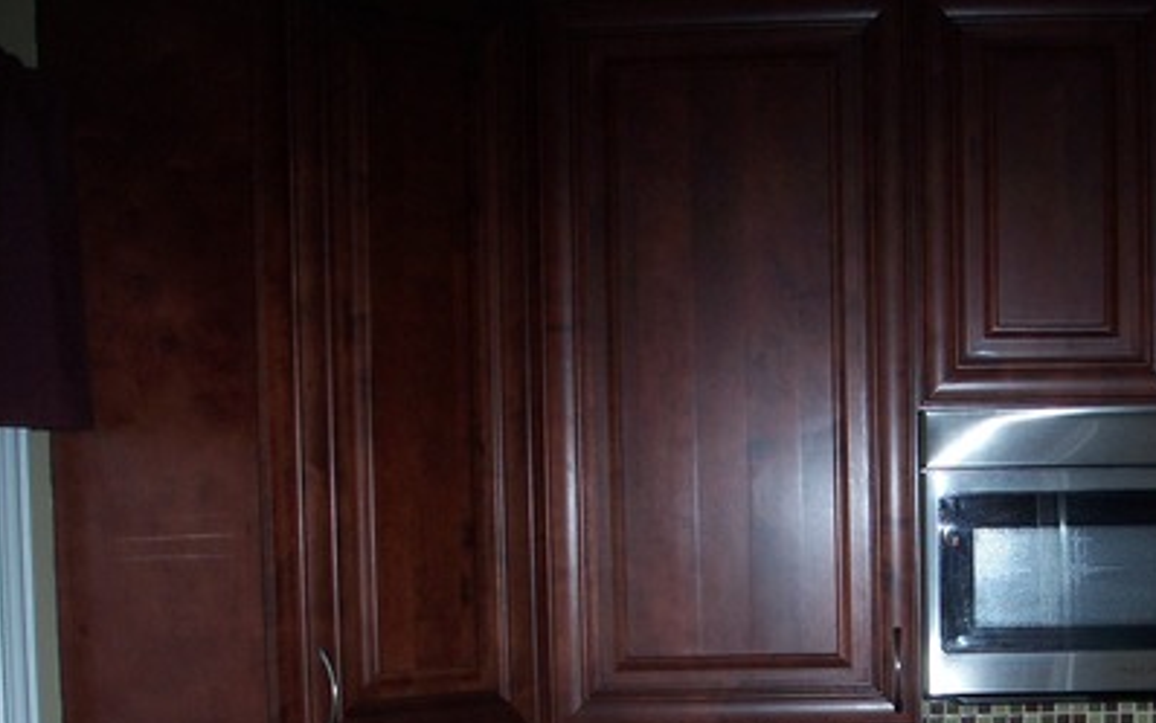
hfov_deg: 31.9
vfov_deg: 20.1
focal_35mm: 63
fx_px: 1985
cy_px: 694
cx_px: 868
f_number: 2.8
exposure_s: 1/60
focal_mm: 7.8
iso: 125
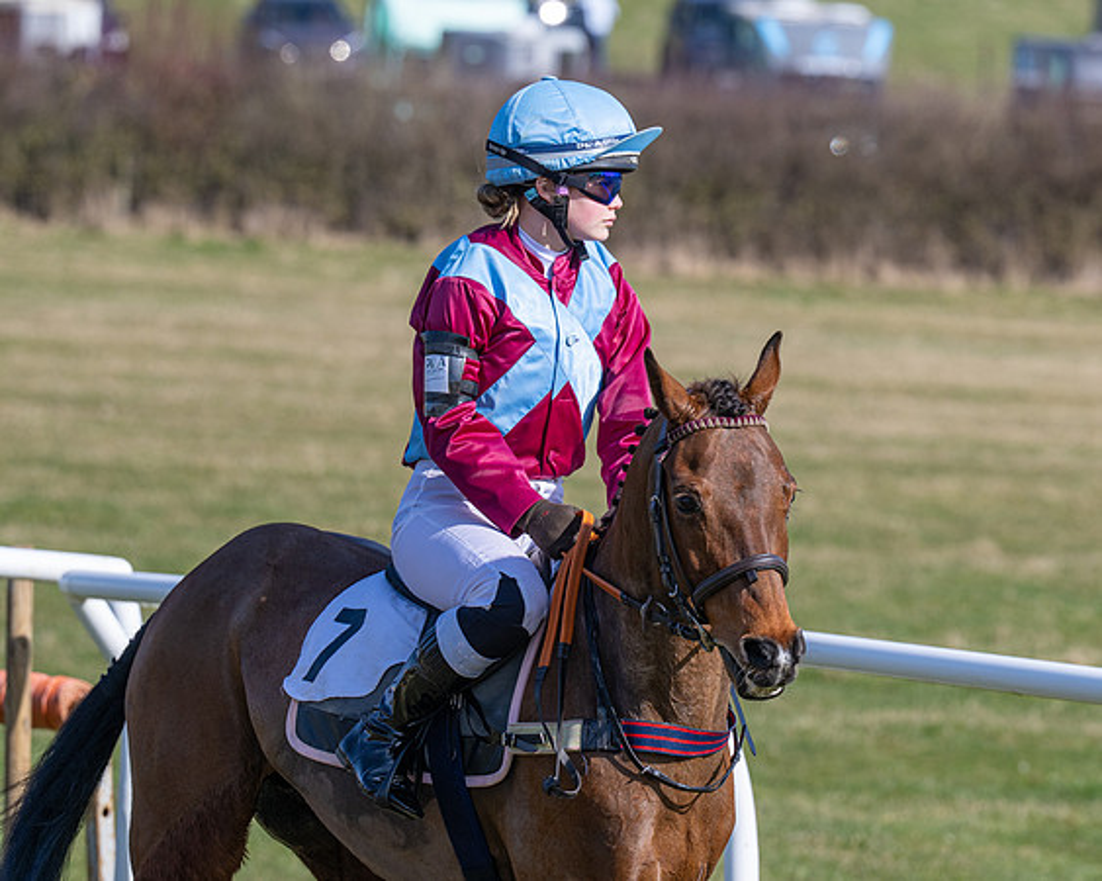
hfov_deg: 6.3
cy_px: 424
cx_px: 686
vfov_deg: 5.1
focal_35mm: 306
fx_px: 9980
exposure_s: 1/1250
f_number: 5
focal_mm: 175
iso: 200
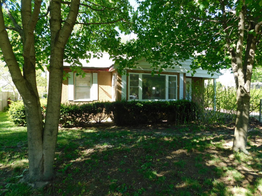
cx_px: 131
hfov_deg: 73.9
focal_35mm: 23
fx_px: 174
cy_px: 98
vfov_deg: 58.9
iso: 125
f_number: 3
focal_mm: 4
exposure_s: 1/200
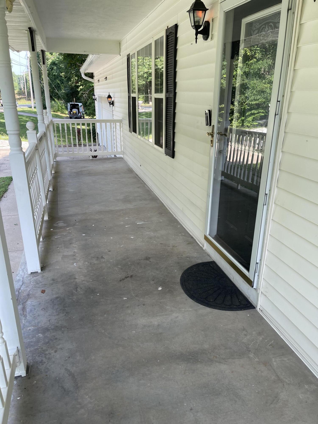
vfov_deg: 69.4
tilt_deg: -21.1
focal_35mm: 25
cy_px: 212
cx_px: 159
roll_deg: -0.9
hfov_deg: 54.9
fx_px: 306
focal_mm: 5.1
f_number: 1.6
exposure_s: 1/310
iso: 32
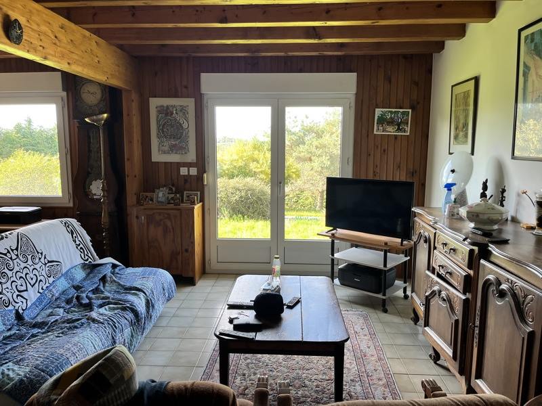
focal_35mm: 26
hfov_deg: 67.3
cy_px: 203
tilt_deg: -7.2
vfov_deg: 53.1
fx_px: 407
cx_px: 271
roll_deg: +0.2
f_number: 1.6
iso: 64
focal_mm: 5.1
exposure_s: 1/122
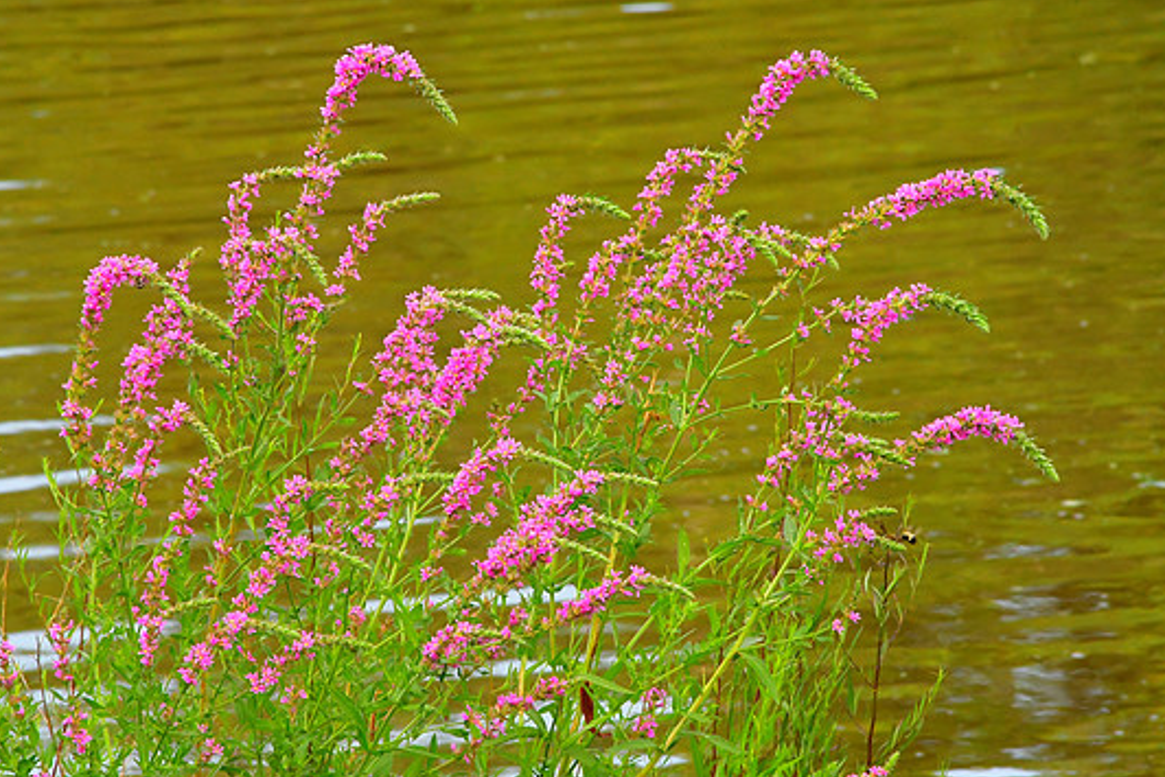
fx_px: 15893
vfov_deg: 2.8
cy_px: 371
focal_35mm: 491
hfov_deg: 4.2
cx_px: 554
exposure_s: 1/500
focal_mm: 300
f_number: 16
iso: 4000
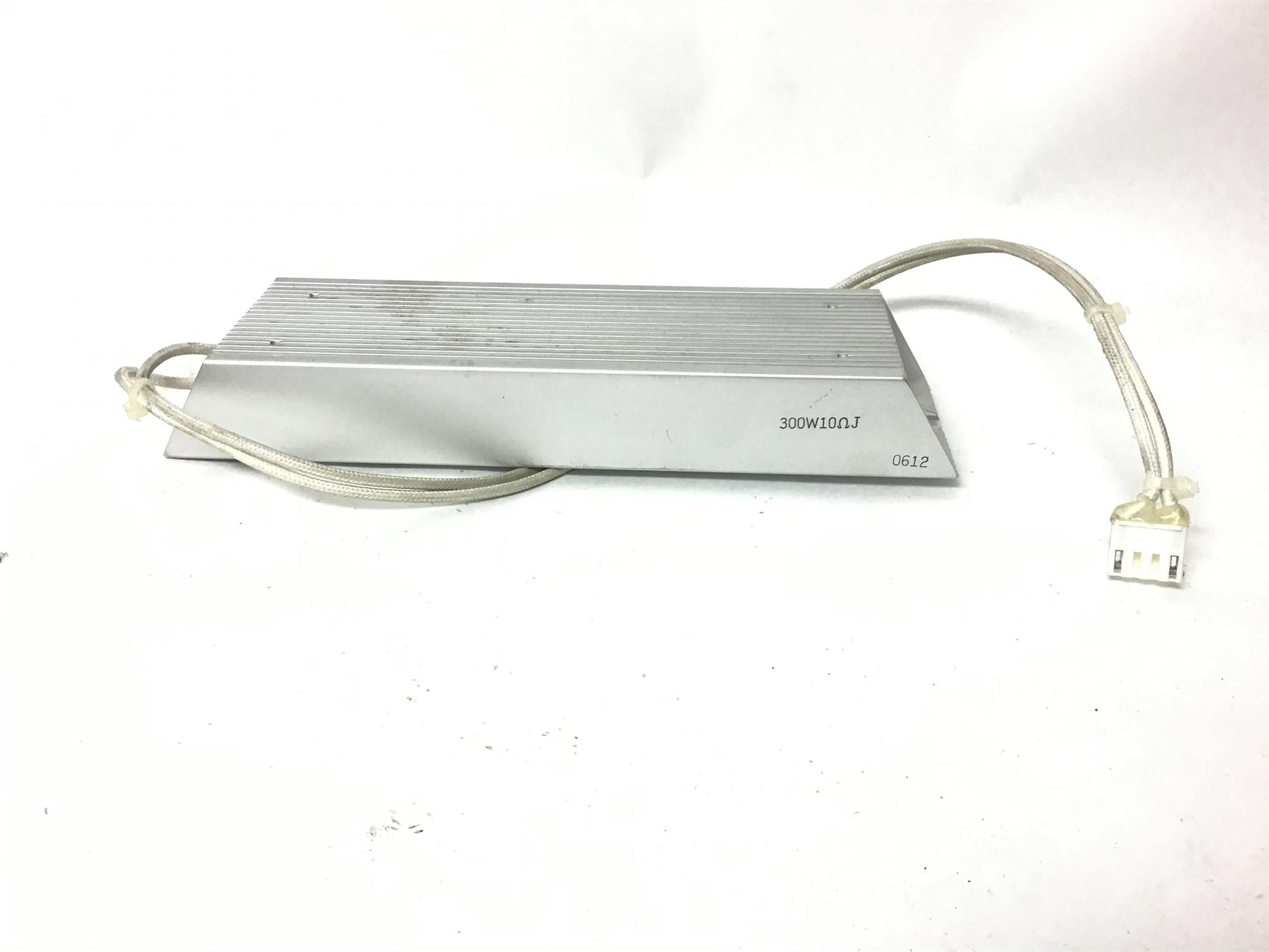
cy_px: 476
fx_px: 1136
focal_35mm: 31
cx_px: 634
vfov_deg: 45.4
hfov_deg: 58.4
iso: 32
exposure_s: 1/33
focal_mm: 3.3
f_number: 2.4
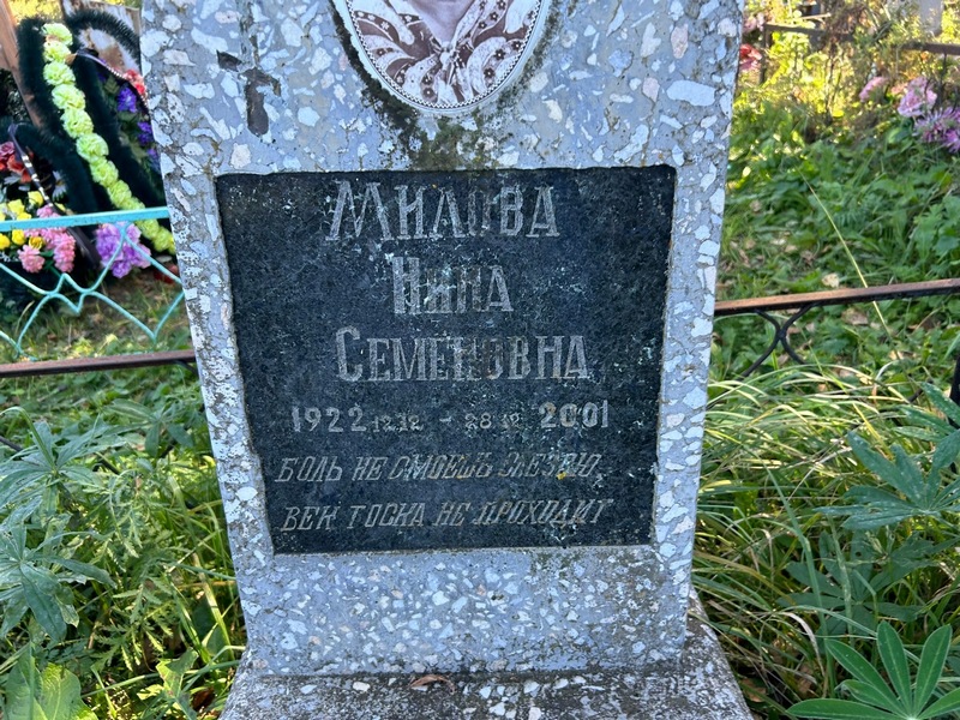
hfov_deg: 67.3
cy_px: 360
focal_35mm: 26
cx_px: 480
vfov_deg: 53.1
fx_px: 721
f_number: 1.5
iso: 40
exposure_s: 1/228
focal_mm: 5.7
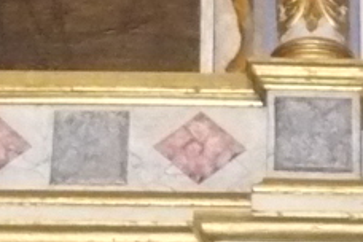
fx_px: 2571
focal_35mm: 255
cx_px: 84
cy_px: -217
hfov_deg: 8.1
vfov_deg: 5.3
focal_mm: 5.8
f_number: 2.8
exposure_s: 1/30
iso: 400
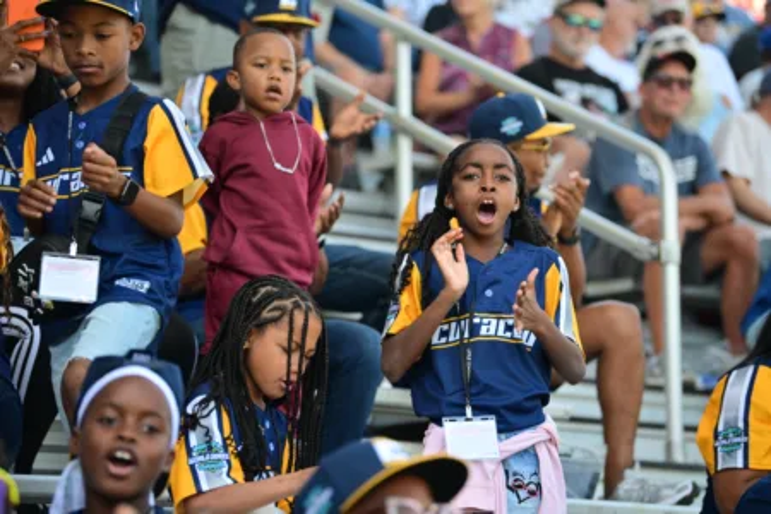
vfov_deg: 11.2
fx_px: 2613
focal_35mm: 122
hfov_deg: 16.8
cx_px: 386
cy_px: 257
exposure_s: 1/3200
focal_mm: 122
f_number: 2.8
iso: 1600
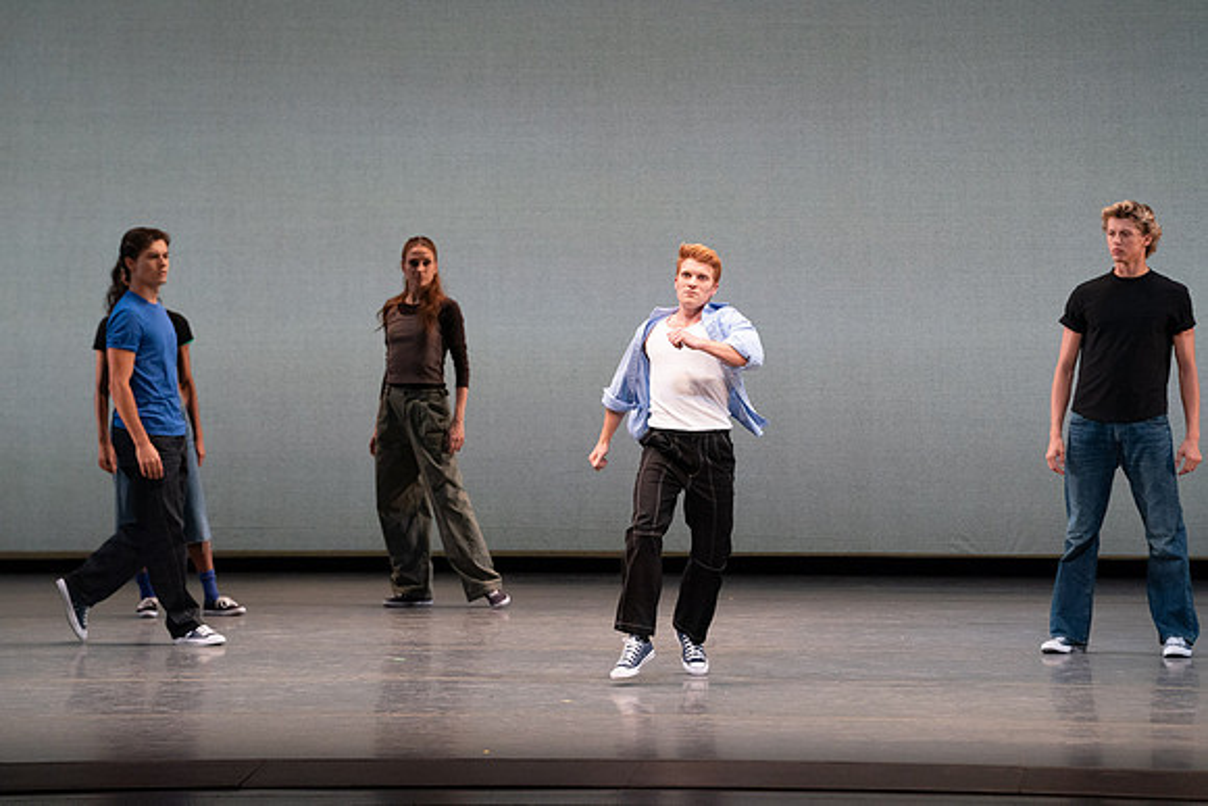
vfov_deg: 6.9
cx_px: 604
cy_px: 403
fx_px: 6712
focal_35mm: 200
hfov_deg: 10.3
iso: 6400
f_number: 7.1
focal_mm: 200
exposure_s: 1/500
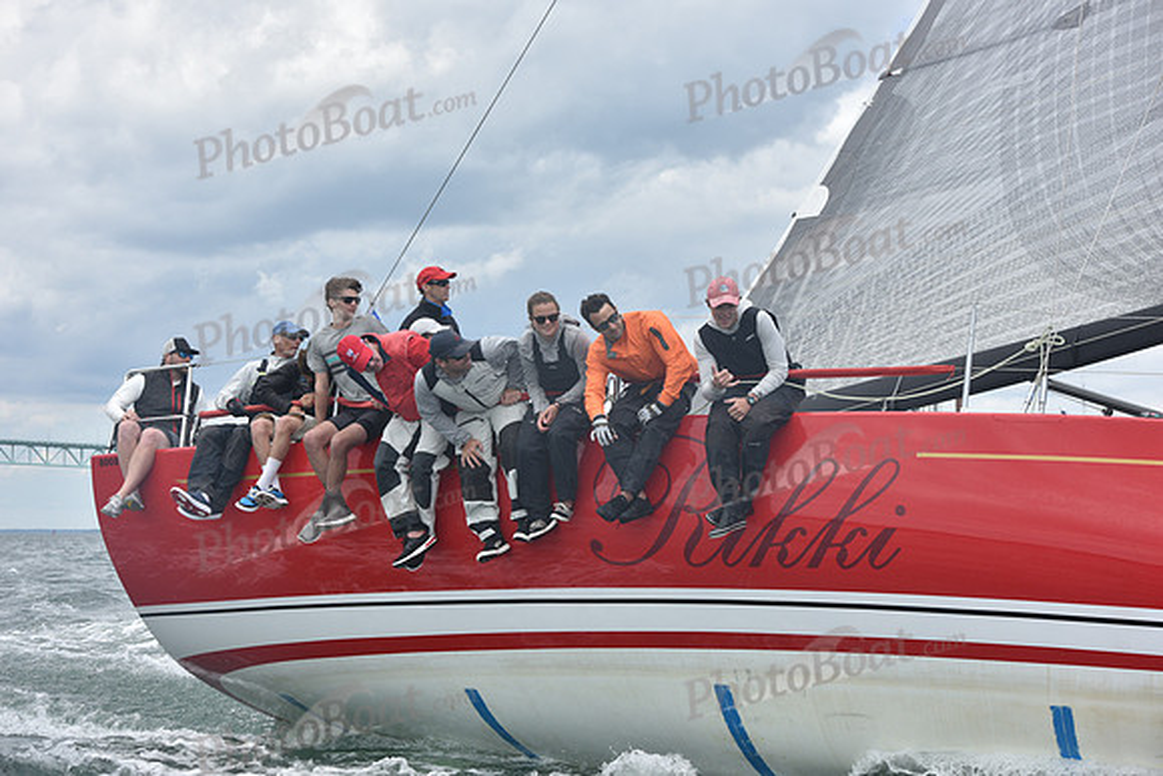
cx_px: 582
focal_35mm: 70
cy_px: 388
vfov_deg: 19.5
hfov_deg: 28.8
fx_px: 2262
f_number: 6.3
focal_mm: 70
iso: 250
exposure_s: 1/1000
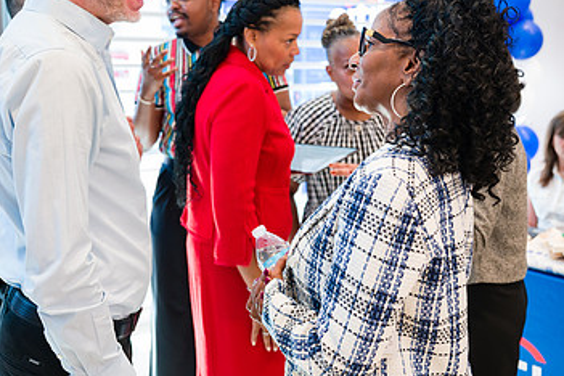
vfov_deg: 27.5
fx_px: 768
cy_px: 149
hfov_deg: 40.3
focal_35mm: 49
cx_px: 312
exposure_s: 1/200
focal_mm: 29.5
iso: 800
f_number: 3.2
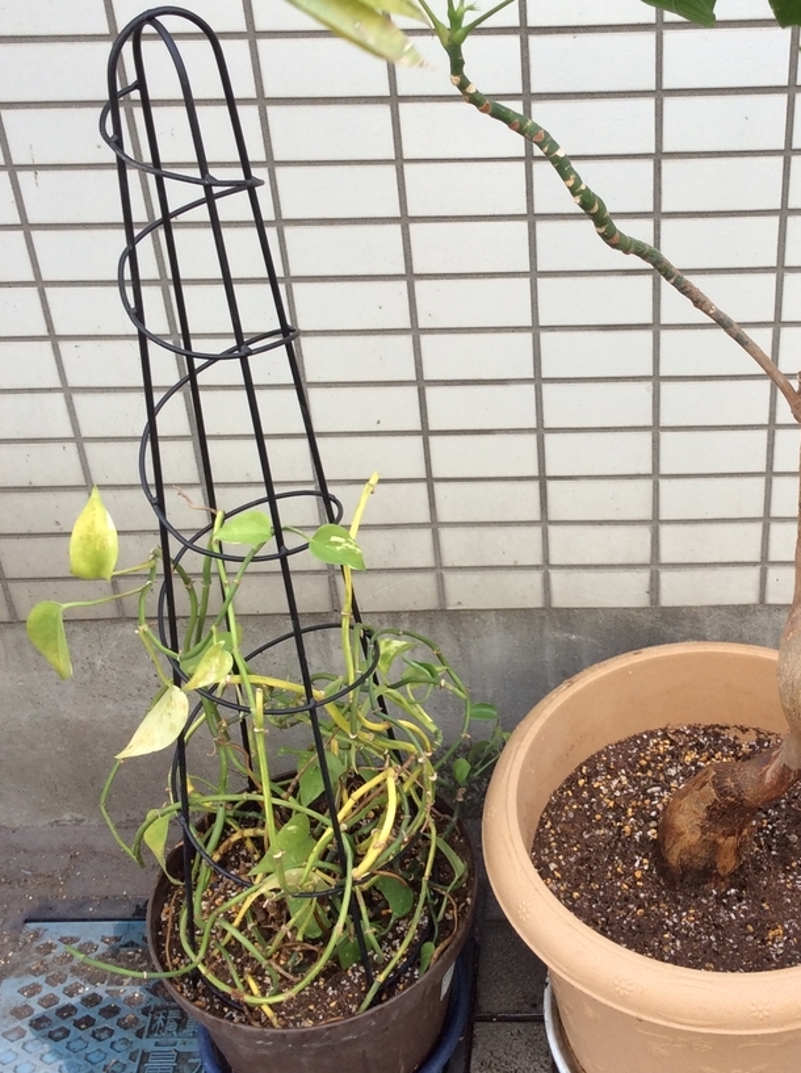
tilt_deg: -32.8
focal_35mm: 47
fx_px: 1454
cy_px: 407
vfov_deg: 40.2
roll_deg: +1.6
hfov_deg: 30.4
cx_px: 579
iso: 32
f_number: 2.4
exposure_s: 1/123
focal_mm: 3.3
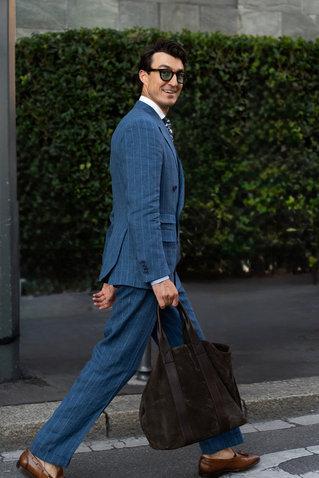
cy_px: 239
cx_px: 160
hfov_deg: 18.2
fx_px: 997
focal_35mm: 75
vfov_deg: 27.0
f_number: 4
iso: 800
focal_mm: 75
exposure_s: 1/500
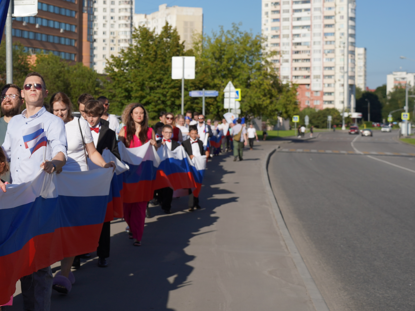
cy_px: 103
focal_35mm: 66
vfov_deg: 22.2
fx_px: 791
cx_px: -1
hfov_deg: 27.7
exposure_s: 1/1250
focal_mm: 31
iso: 100
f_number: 4
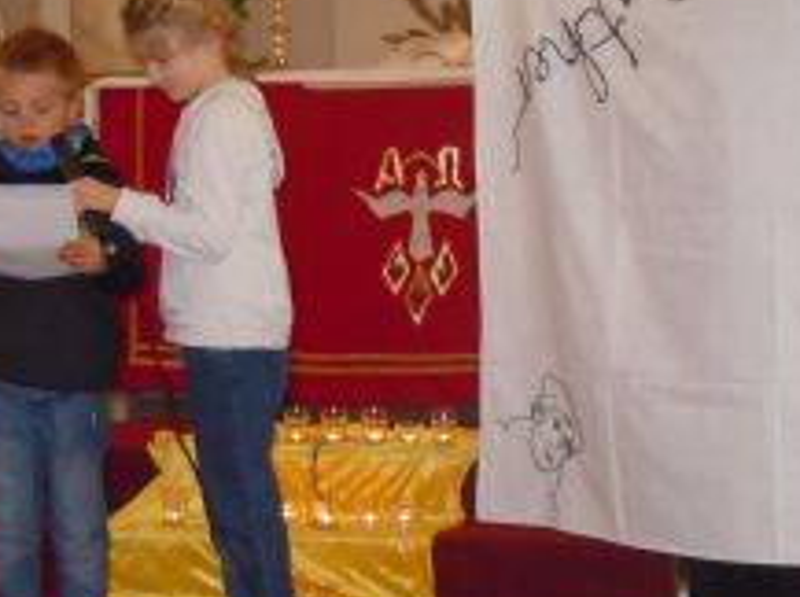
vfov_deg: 13.5
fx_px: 2515
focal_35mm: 109
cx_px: 409
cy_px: 258
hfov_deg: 18.1
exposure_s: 1/40
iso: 800
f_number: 4
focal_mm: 10.6
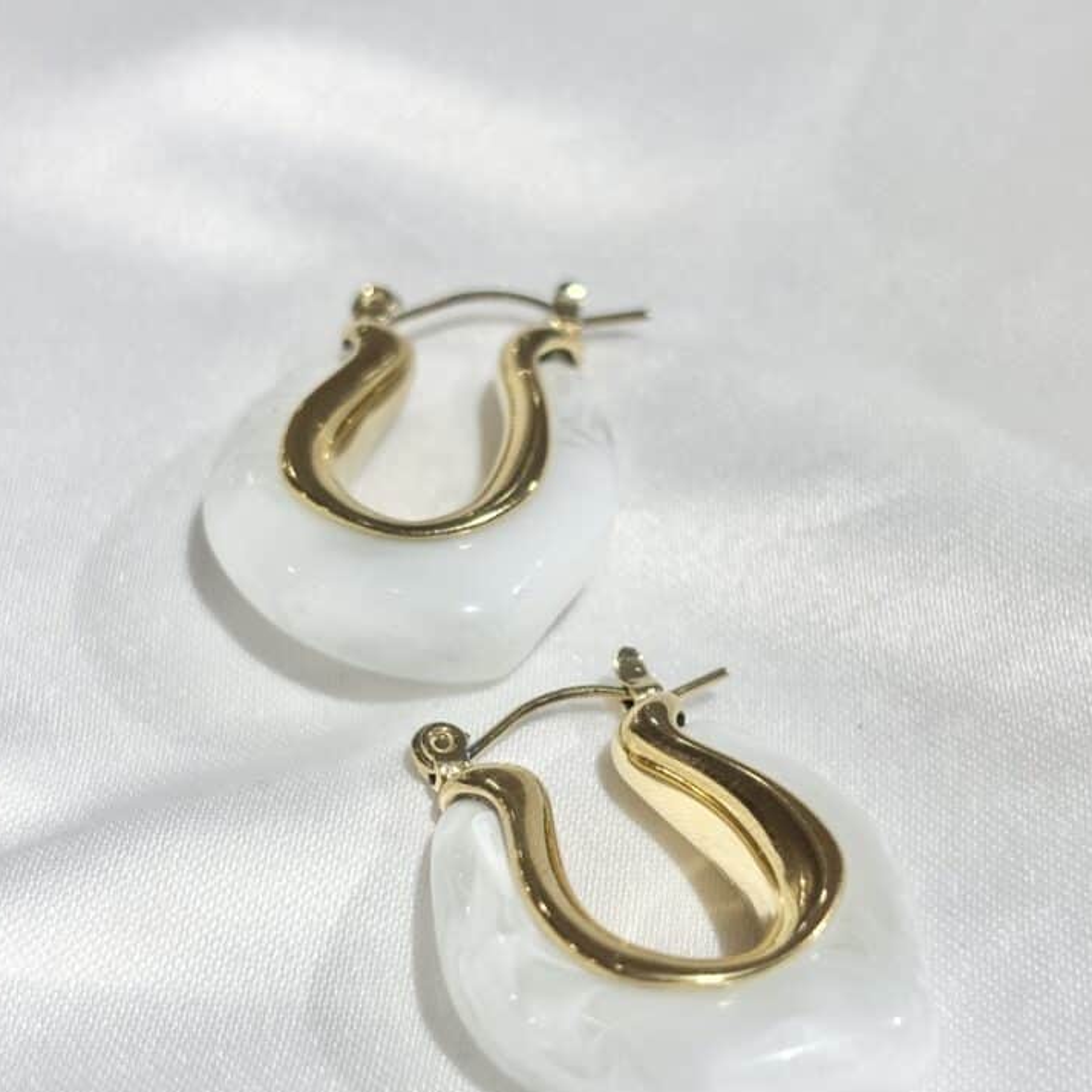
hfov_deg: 26.1
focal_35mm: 66
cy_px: 613
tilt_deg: -34.6
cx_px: 570
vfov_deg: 26.1
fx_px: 2356
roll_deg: +1.3
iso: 32
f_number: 1.6
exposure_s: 1/314
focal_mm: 5.96
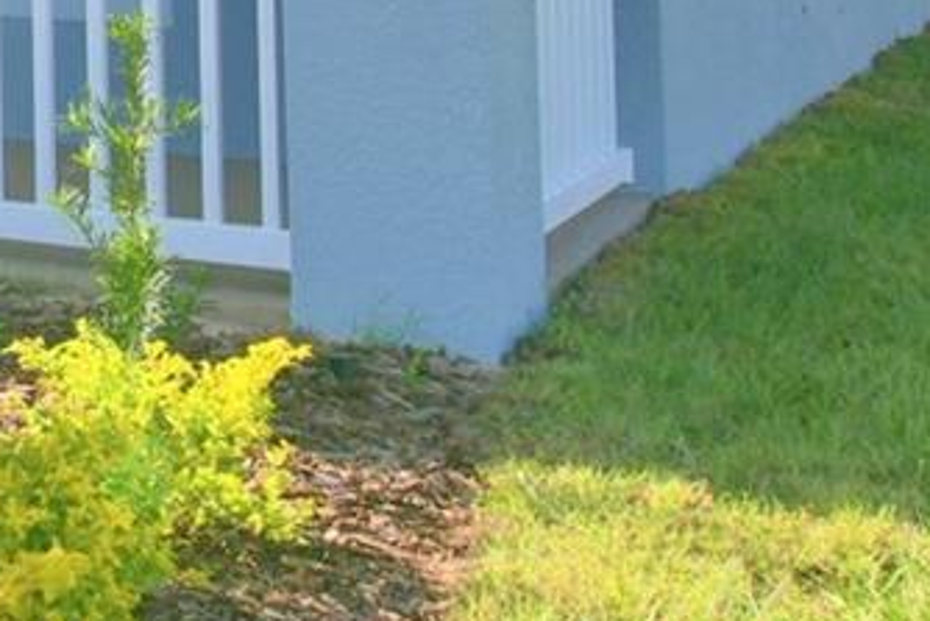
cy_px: -351
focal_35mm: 91
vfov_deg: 14.0
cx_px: -713
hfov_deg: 18.1
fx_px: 2352
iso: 100
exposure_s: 1/250
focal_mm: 13
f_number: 11
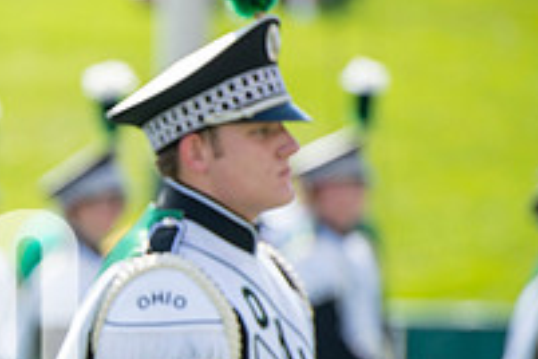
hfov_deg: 3.6
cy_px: 335
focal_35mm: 576
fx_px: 8607
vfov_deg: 2.4
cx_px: -123
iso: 200
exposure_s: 1/1000
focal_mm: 200
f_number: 4.5
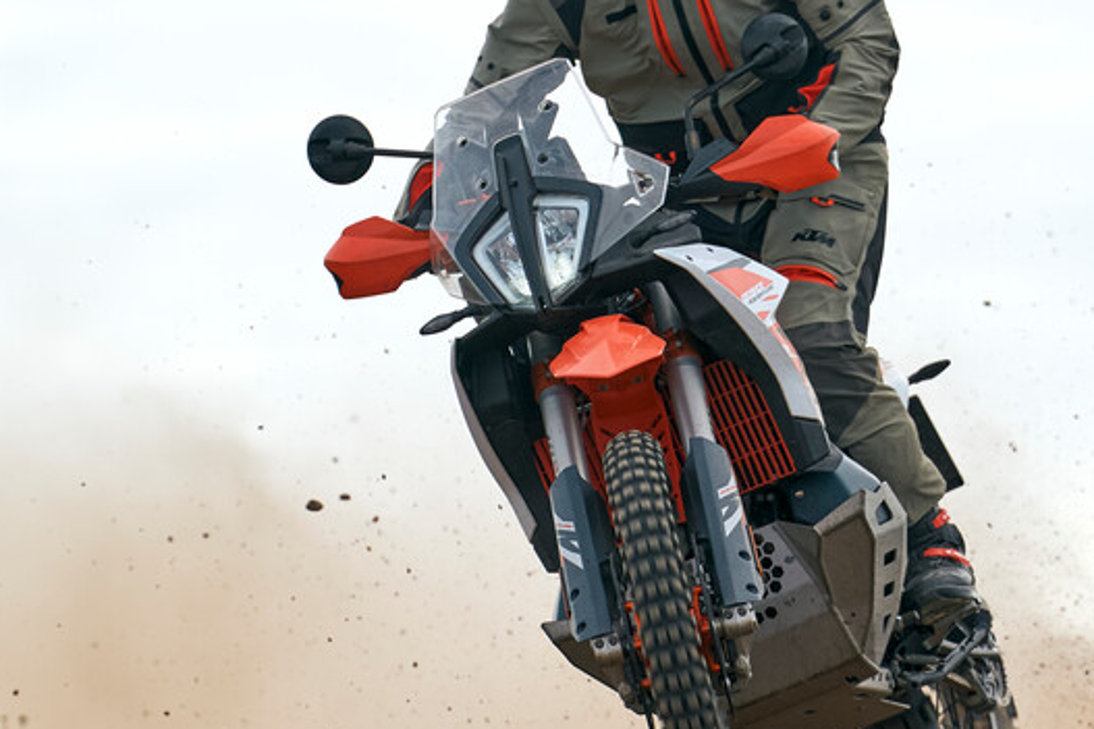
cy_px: 472
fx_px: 13822
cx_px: 669
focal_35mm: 455
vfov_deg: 3.0
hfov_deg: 4.5
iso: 125
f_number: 3.5
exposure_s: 1/1250
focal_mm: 200
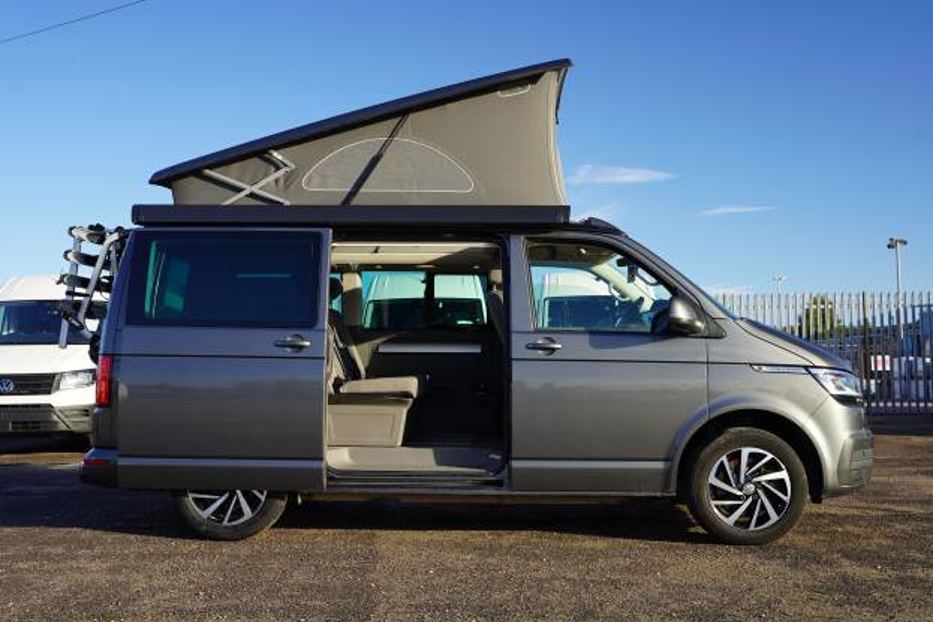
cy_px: 304
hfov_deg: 50.3
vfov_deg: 34.8
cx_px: 467
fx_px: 992
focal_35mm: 38
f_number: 6.3
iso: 100
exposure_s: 1/100
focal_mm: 37.3
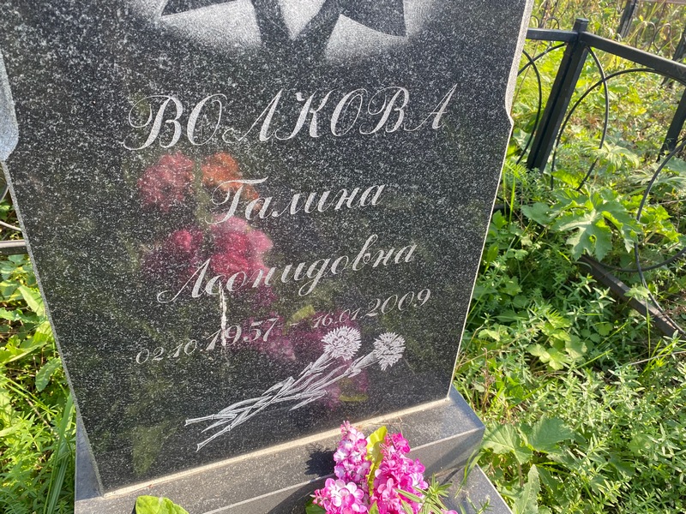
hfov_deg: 67.3
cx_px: 343
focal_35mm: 26
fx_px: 515
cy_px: 257
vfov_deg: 53.1
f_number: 1.8
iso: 32
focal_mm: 4.25
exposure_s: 1/333
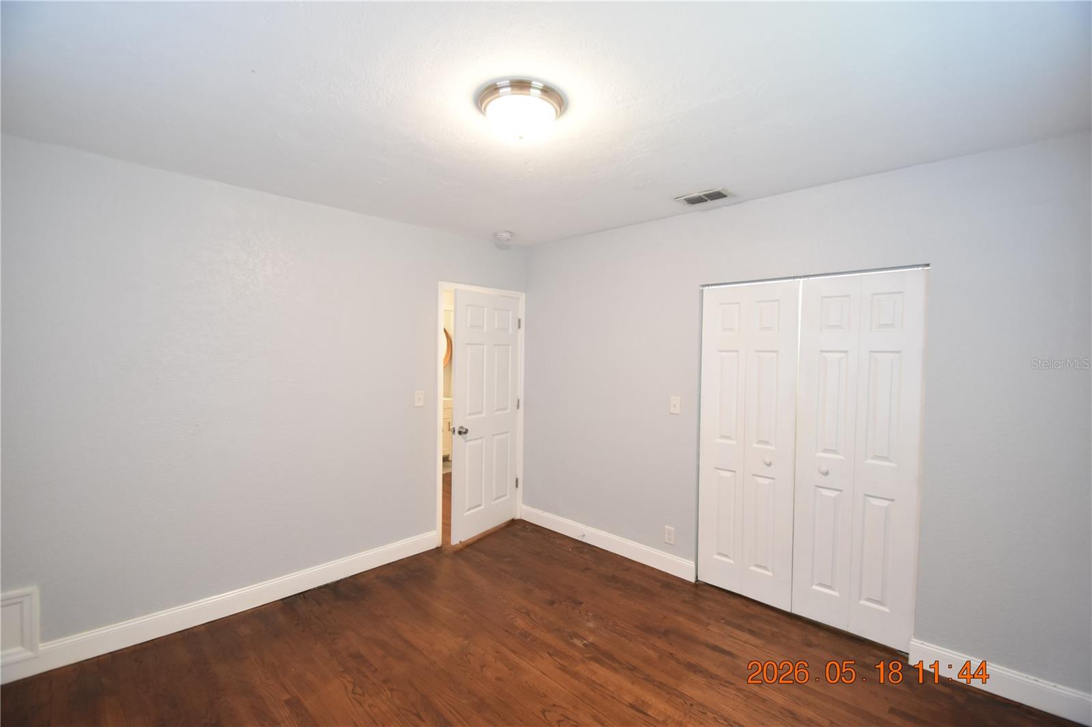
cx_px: 546
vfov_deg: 77.3
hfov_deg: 100.4
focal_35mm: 15
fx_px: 455
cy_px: 364
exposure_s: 1/30
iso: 800
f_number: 3.5
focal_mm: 10
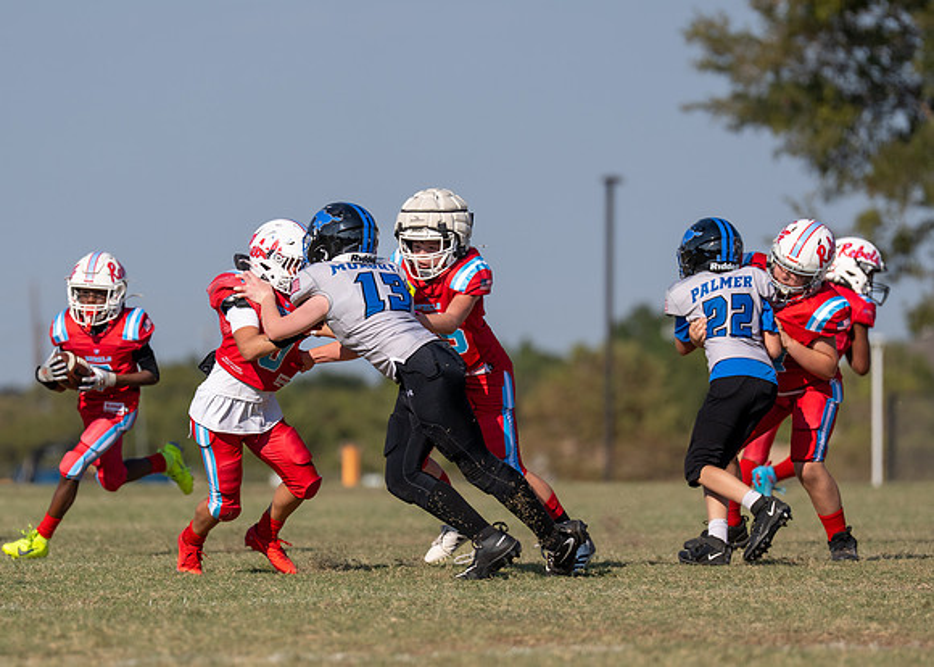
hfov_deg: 6.5
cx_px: 369
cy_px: 349
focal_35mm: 310
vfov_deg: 4.6
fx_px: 8233
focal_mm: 200
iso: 100
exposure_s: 1/3200
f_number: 3.2
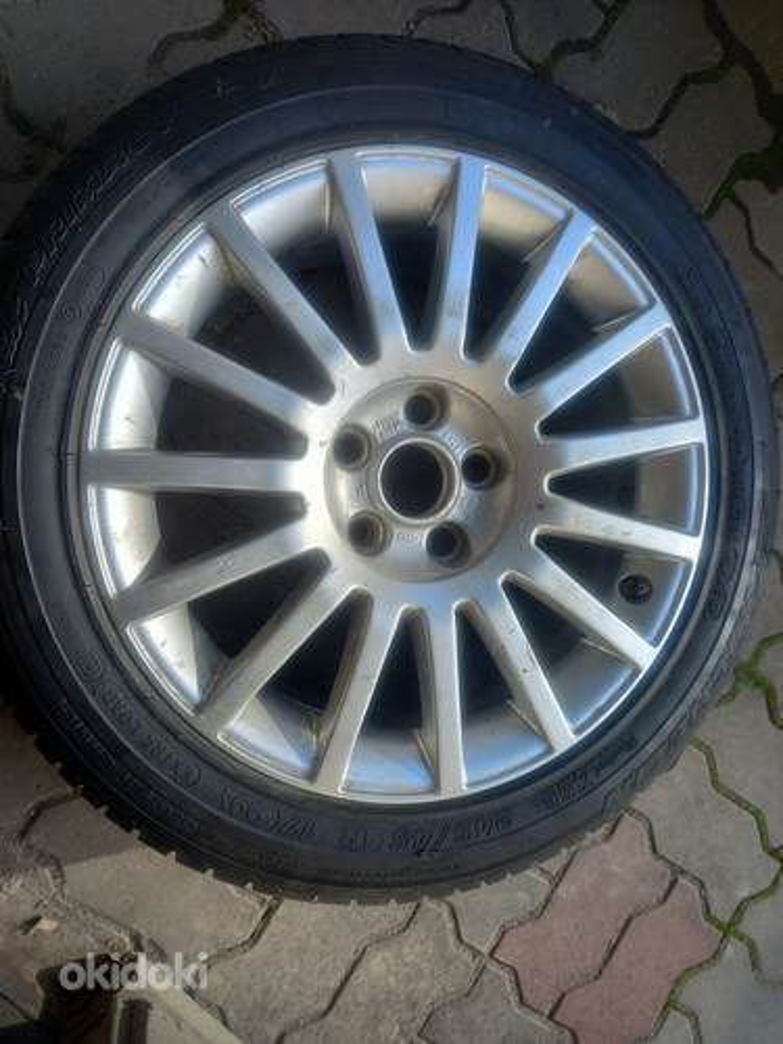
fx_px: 754
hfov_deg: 54.9
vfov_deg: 69.4
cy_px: 522
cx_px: 392
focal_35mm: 25
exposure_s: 1/222
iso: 25
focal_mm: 4.6
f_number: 2
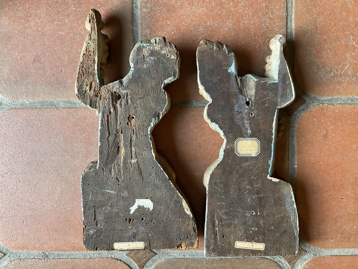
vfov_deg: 46.8
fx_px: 310
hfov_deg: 60.0
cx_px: 177
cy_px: 137
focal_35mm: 30
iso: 64
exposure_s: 1/60
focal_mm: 3
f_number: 1.8
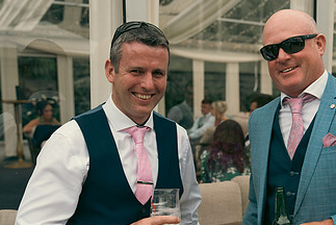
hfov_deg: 32.3
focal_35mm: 61
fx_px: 570
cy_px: 171
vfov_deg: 22.1
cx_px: 250
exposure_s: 1/500
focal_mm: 34
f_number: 3.5
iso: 125
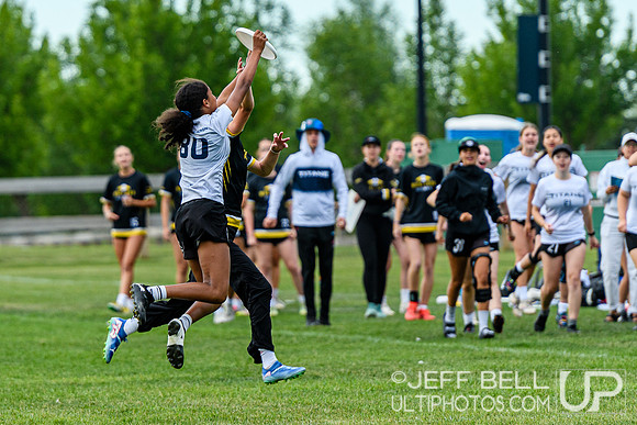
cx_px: 187
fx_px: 9649
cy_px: 138
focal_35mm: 545
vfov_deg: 2.5
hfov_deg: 3.8
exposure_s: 1/1250
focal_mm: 200
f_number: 3.2
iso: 220
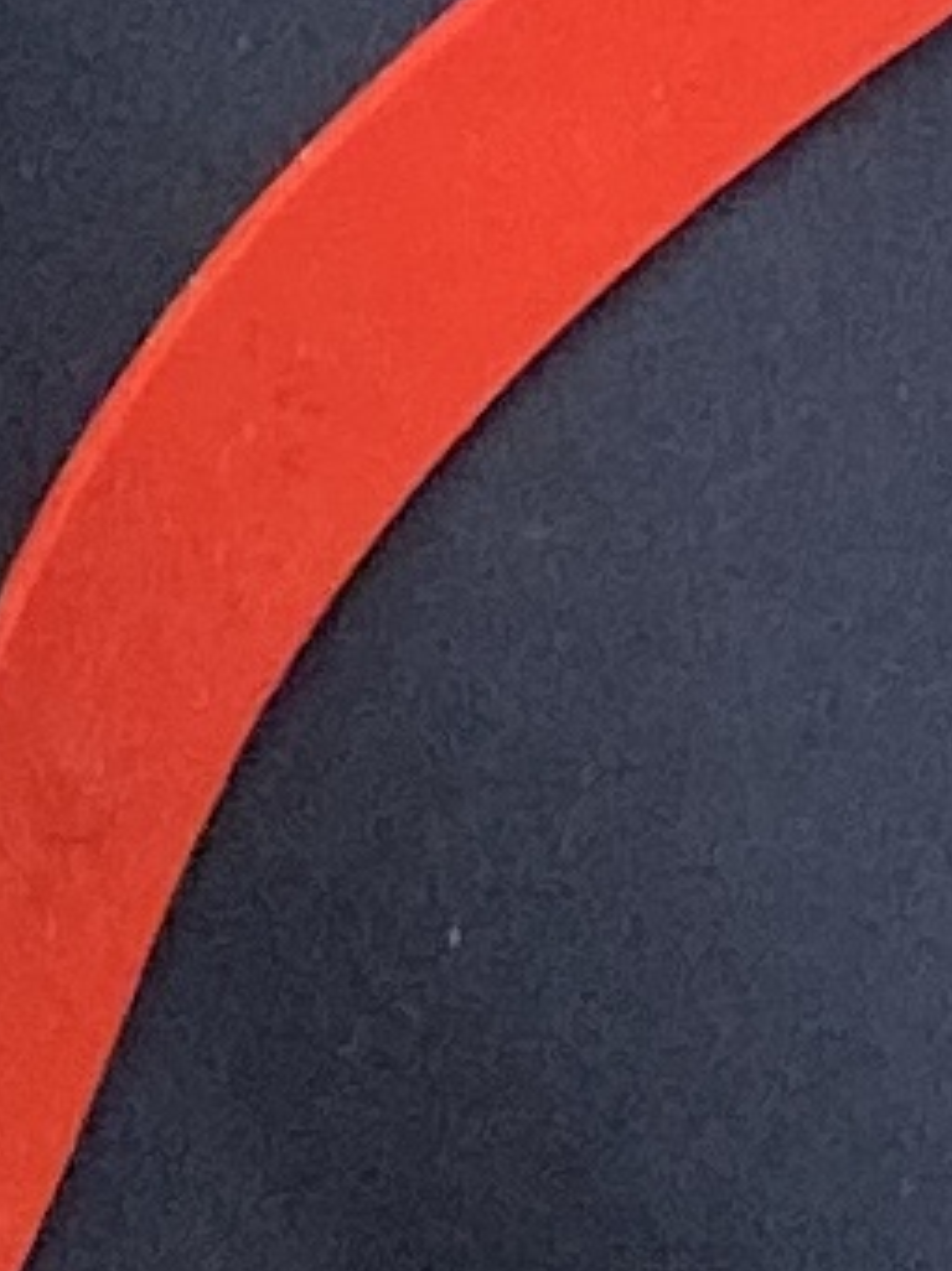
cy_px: -227
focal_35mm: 96
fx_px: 3525
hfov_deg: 14.9
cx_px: 1119
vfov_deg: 19.4
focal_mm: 4.25
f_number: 1.8
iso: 125
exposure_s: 1/121
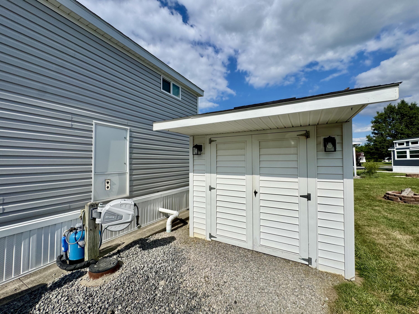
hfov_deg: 102.1
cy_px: 157
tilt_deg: +2.1
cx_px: 210
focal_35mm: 14
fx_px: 169
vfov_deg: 85.7
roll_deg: +0.6
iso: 32
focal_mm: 2.22
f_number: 2.2
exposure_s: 1/3906
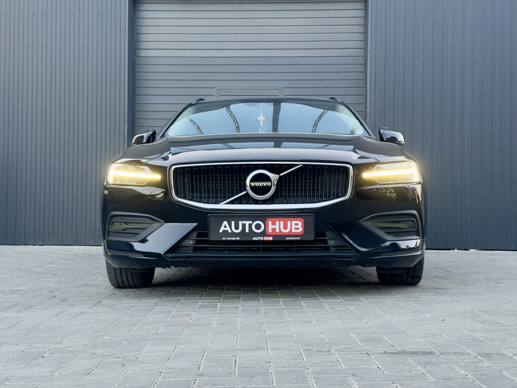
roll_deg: +0.0
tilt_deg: +1.5
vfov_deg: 30.3
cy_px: 194
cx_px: 258
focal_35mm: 48
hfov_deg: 39.7
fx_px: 717
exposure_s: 1/225
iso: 160
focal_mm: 6.76
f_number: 1.78
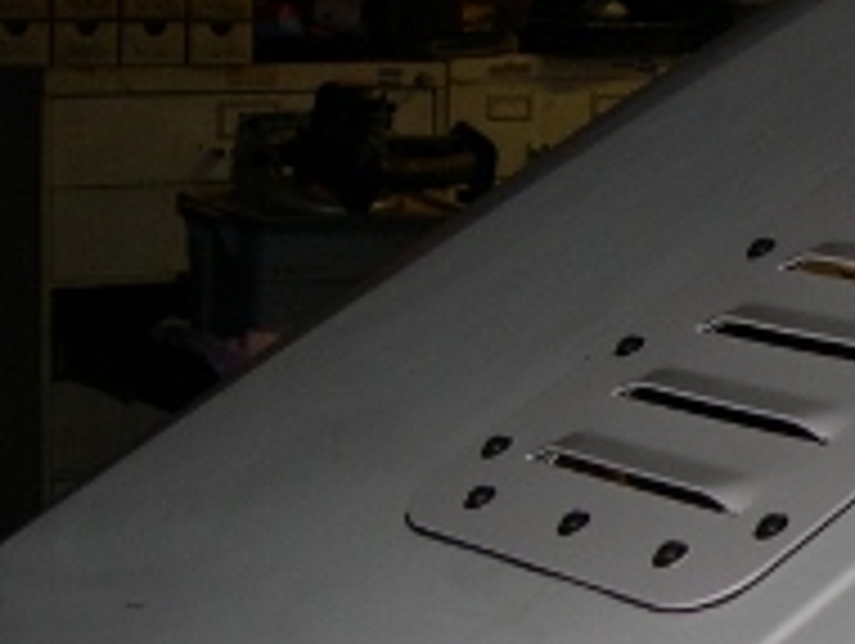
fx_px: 3166
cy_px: 419
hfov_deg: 14.4
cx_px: 1278
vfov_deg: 11.6
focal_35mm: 128
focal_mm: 8
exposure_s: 1/60
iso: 100
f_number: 2.8
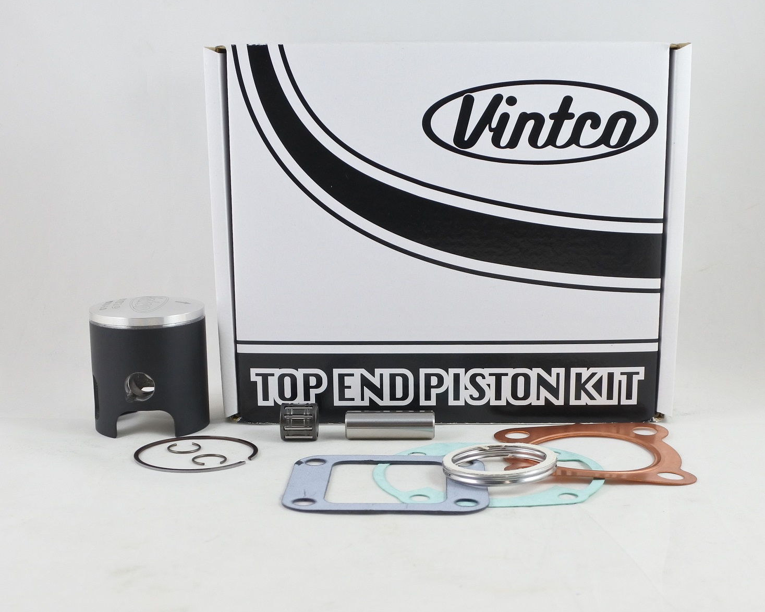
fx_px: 928
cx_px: 383
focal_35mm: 41
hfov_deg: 44.8
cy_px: 297
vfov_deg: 36.5
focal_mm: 12.8
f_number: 4
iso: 400
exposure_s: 1/125
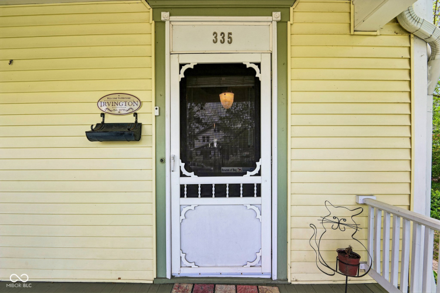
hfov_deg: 96.7
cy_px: 146
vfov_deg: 73.7
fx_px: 196
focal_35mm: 16
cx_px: 220
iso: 100
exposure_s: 1/40
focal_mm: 16
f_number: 8
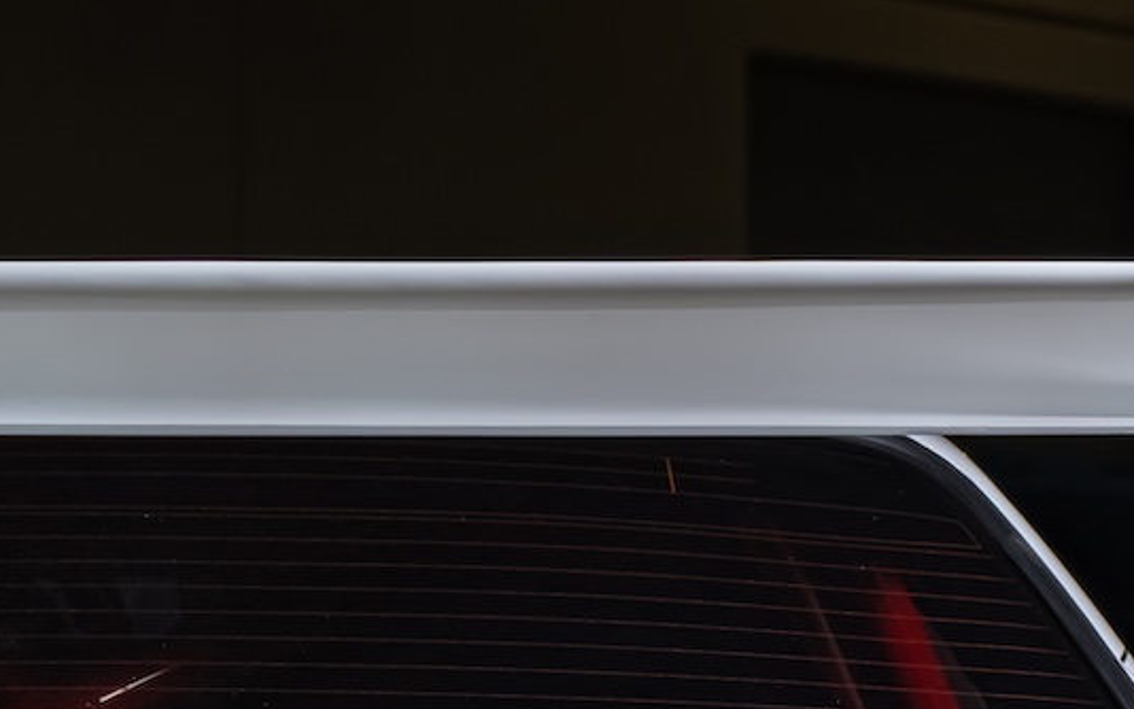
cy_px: 1458
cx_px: 6
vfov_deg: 3.3
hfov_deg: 5.3
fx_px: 12241
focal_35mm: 396
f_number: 11
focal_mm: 96
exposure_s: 1/50
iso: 320
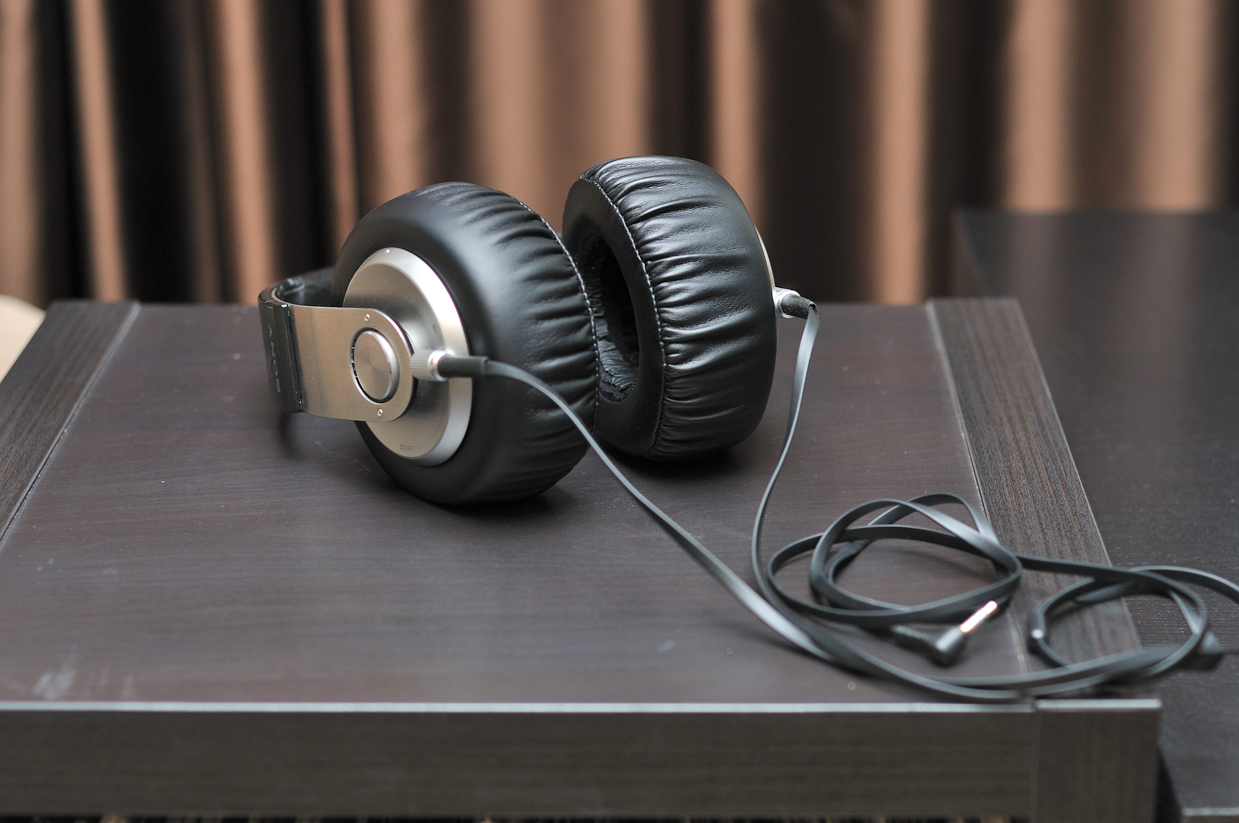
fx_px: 2578
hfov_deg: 27.0
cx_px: 620
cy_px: 412
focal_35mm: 75
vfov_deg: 18.1
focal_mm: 50
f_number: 3.3
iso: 200
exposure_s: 1/125
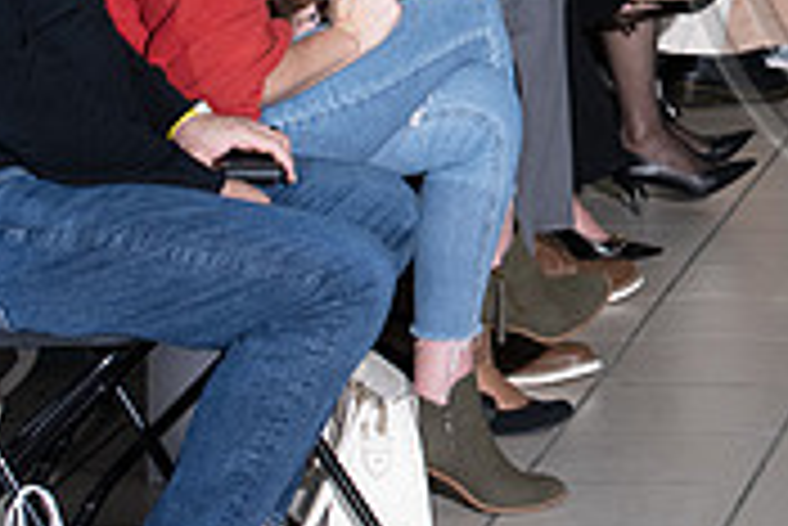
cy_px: -164
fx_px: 5082
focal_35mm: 232
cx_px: 1126
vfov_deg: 5.9
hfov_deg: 8.7
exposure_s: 1/160
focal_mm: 70
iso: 1250
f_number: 5.6
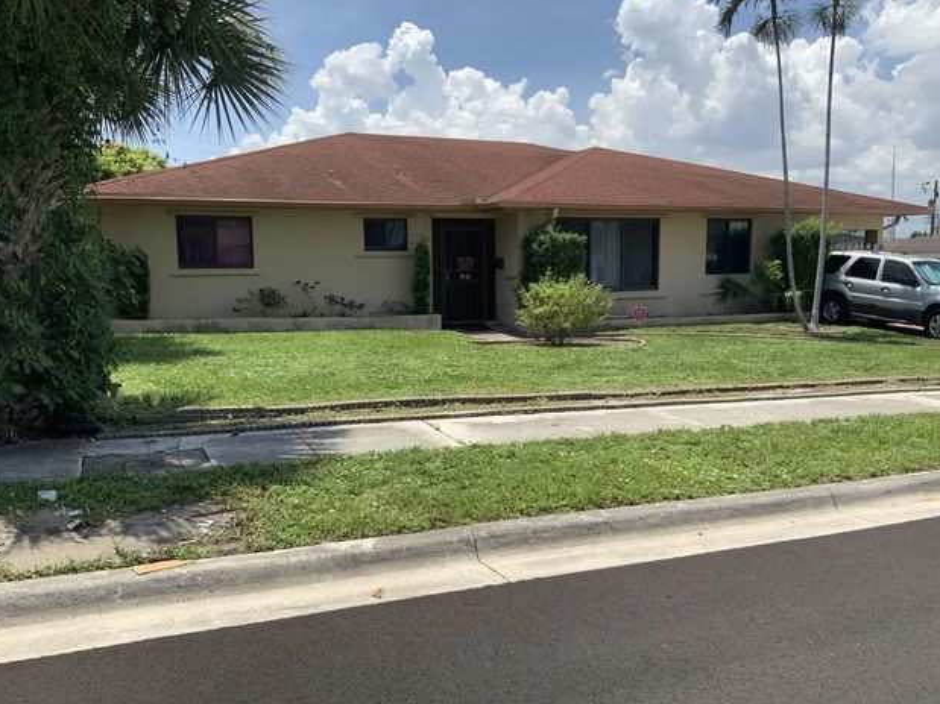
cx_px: 478
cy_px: 352
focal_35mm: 30
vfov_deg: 46.8
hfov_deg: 60.0
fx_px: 814
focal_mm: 3
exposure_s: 1/2227
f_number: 1.8
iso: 16
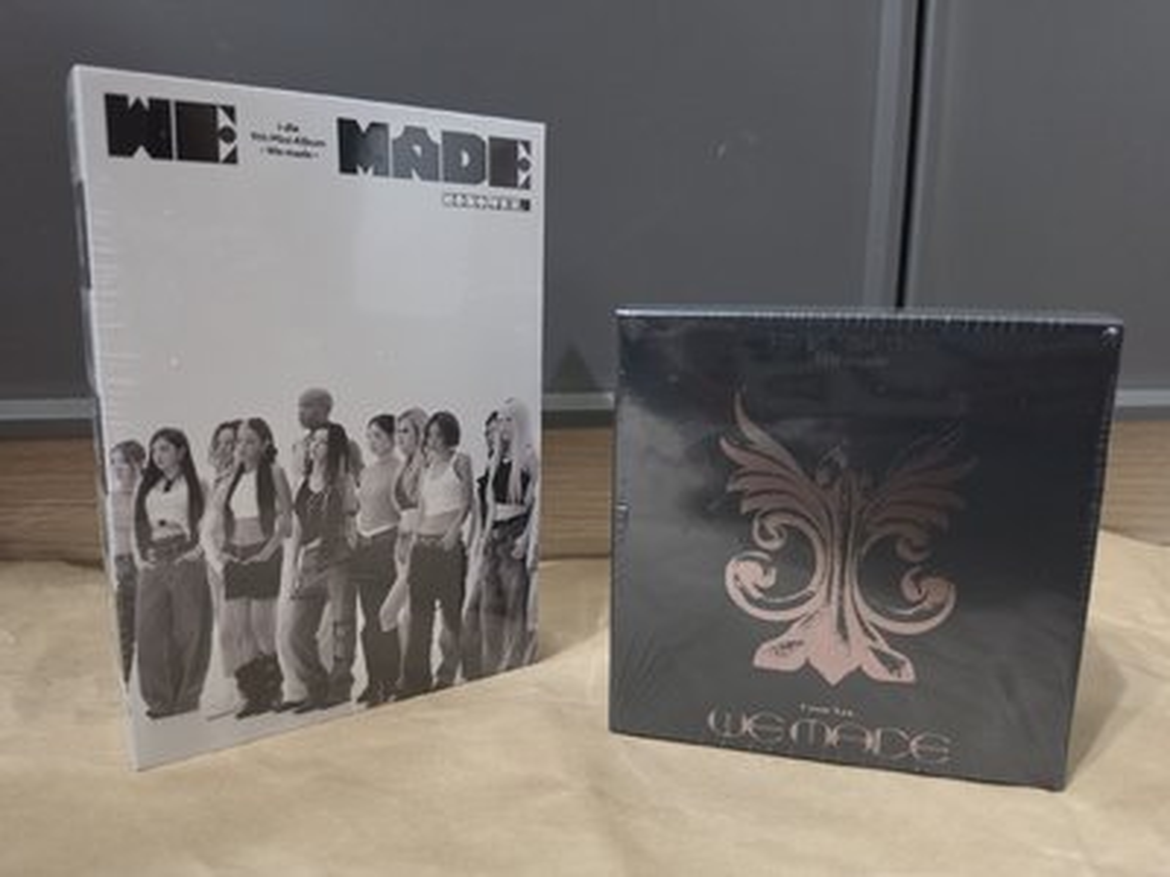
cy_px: 438
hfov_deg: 73.9
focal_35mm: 23
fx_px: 777
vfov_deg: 58.9
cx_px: 585
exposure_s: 1/60
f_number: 1.4
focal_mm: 6.5
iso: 1000
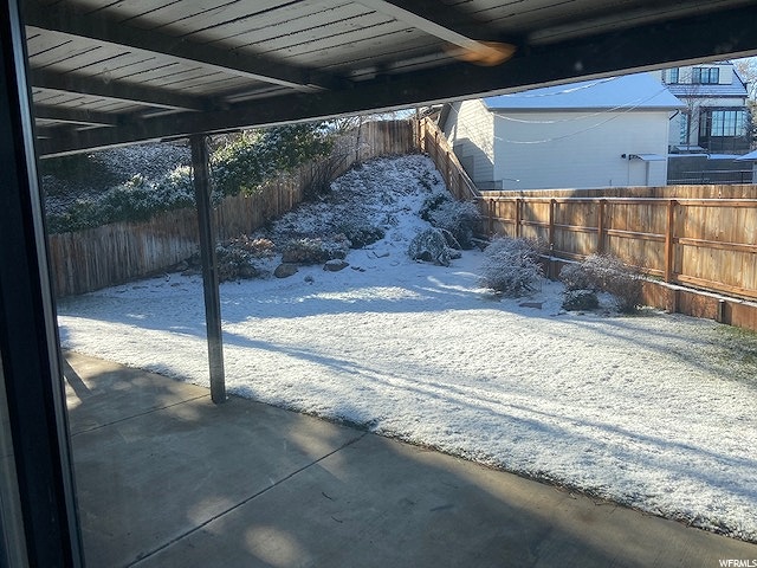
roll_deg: +2.0
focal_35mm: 26
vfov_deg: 53.1
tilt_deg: -7.5
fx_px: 569
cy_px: 284
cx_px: 378
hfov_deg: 67.3
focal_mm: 4.25
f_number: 1.8
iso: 32
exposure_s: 1/1171
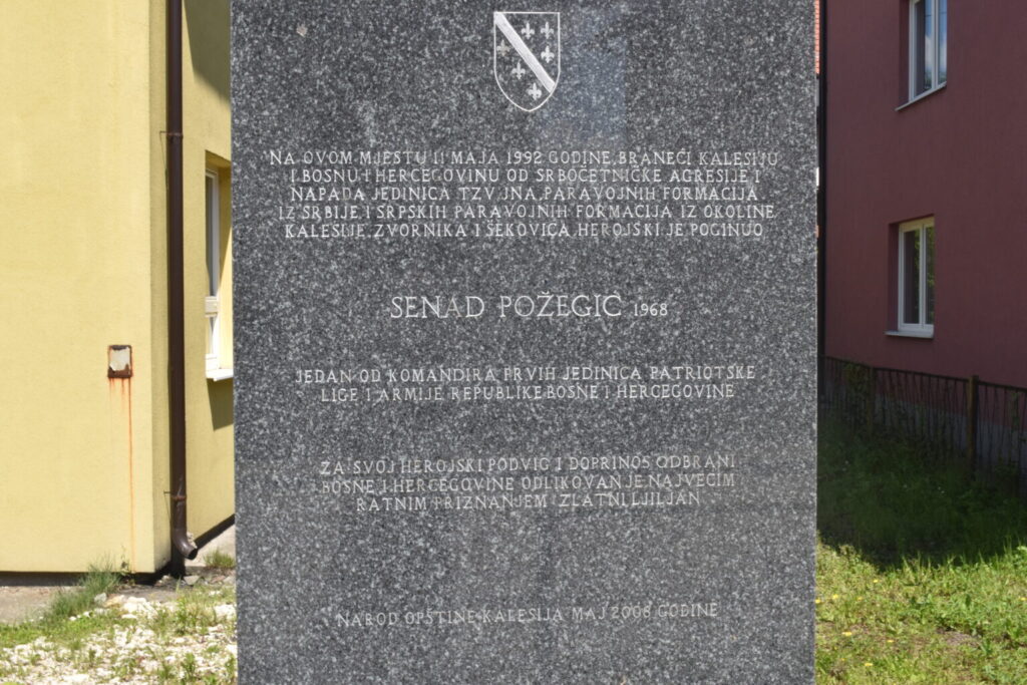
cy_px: 342
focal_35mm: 42
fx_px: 1198
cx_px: 514
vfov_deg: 31.9
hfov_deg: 46.4
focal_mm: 28
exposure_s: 1/80
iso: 220
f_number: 29
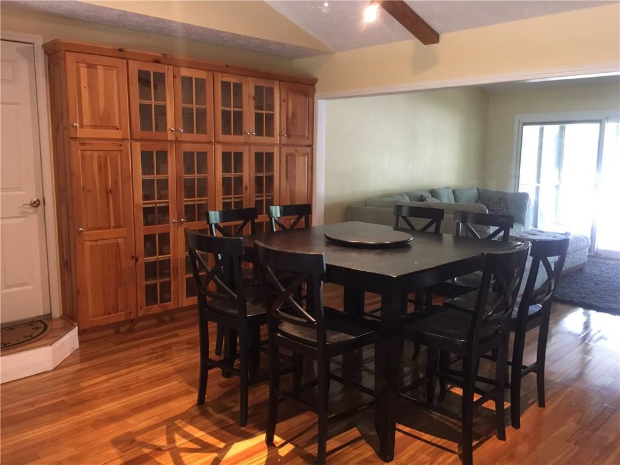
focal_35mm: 29
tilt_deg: -7.6
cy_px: 232
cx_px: 310
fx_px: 519
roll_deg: -1.2
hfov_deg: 61.7
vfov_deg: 48.2
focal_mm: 4.15
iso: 125
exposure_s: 1/10
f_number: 2.2
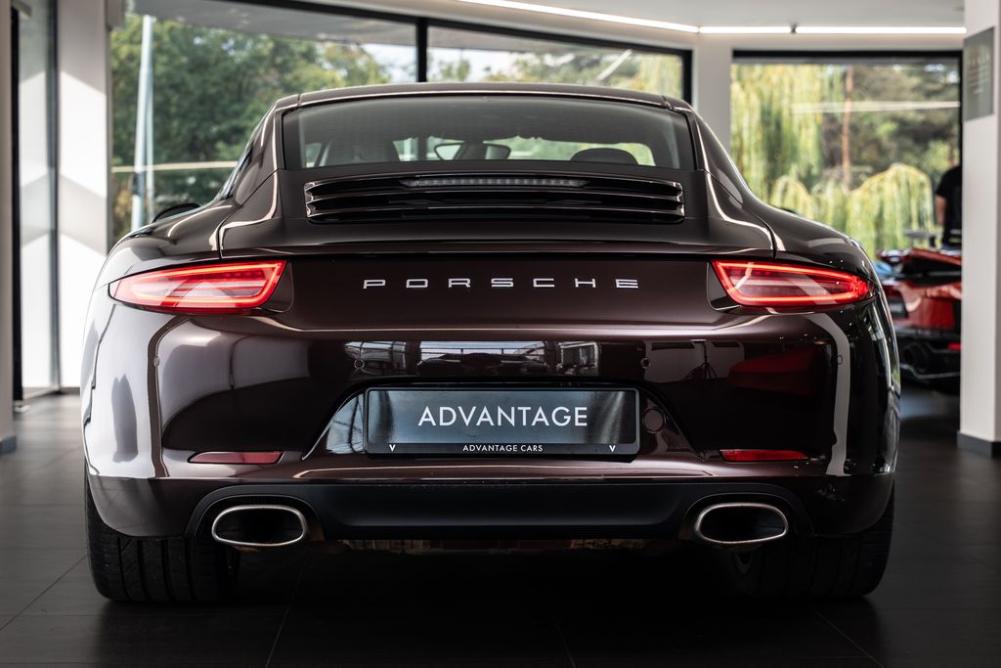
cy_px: 347
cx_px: 489
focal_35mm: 74
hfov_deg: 27.3
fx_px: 2061
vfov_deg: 18.4
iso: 250
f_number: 5
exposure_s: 1/50
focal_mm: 61
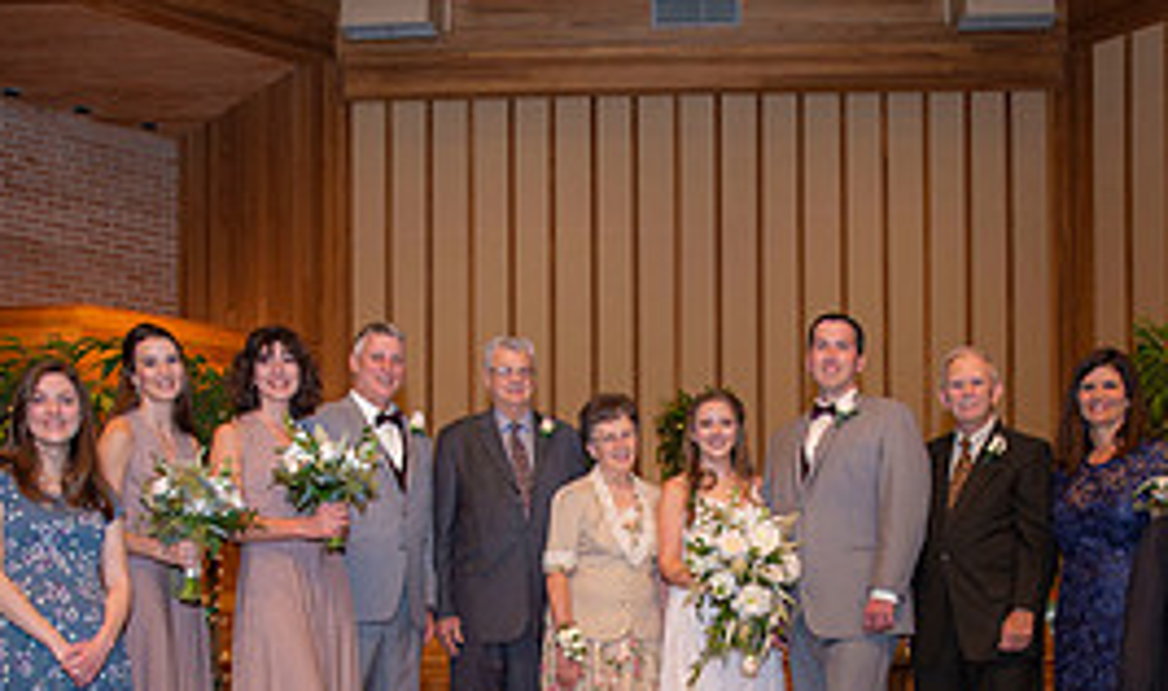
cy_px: 713
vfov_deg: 25.0
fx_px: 1474
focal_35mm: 47
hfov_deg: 43.2
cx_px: 639
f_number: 3.5
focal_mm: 19
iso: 800
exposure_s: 1/160
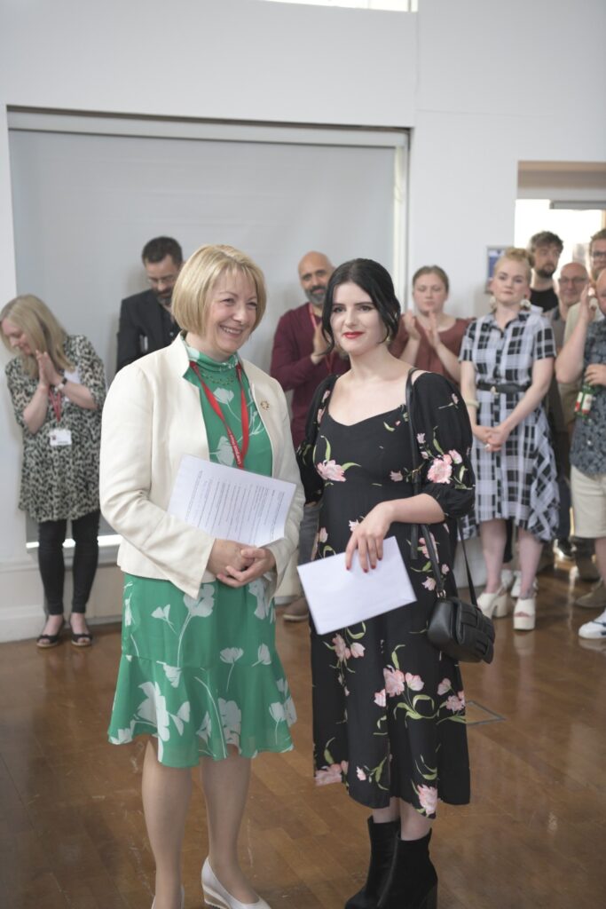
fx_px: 1211
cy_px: 454
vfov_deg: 41.1
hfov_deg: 28.1
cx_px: 303
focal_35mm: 48
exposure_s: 1/50
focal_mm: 48
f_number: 2.8
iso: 1250
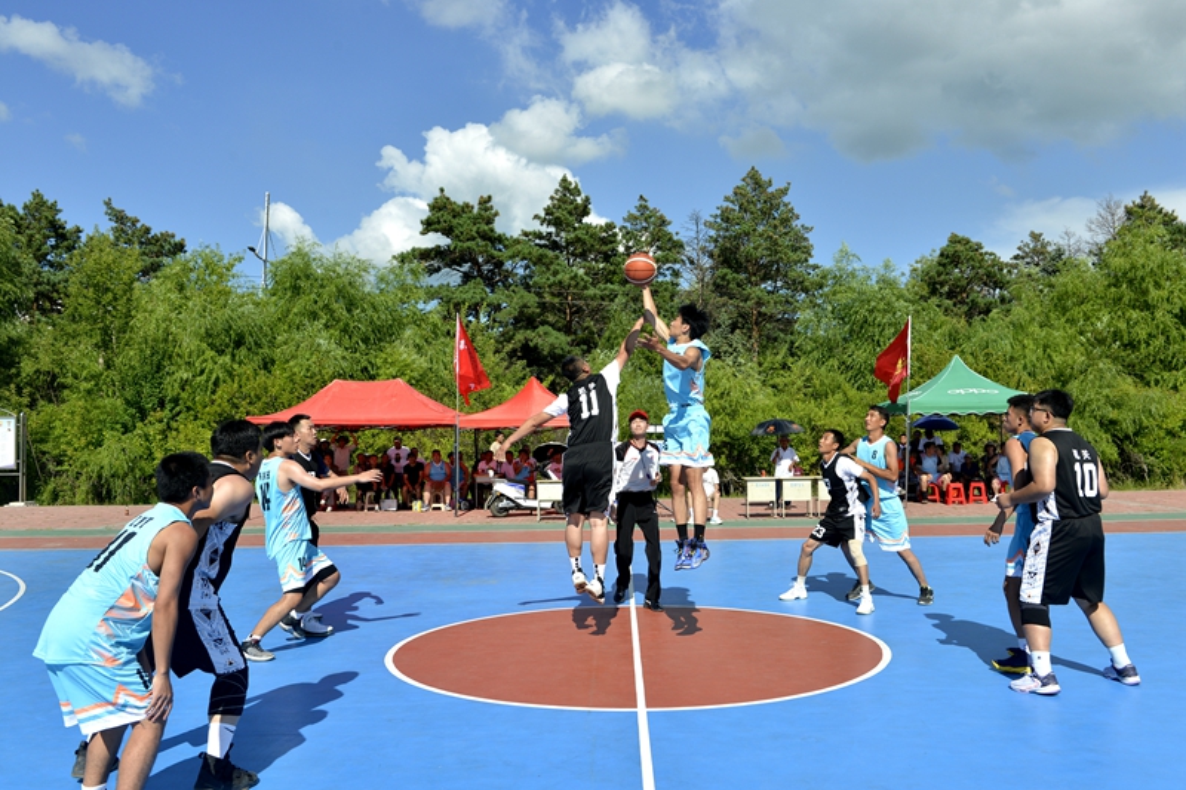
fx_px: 1021
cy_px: 395
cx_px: 593
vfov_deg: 42.3
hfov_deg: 60.3
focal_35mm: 31
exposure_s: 1/1000
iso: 320
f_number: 8
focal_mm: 31
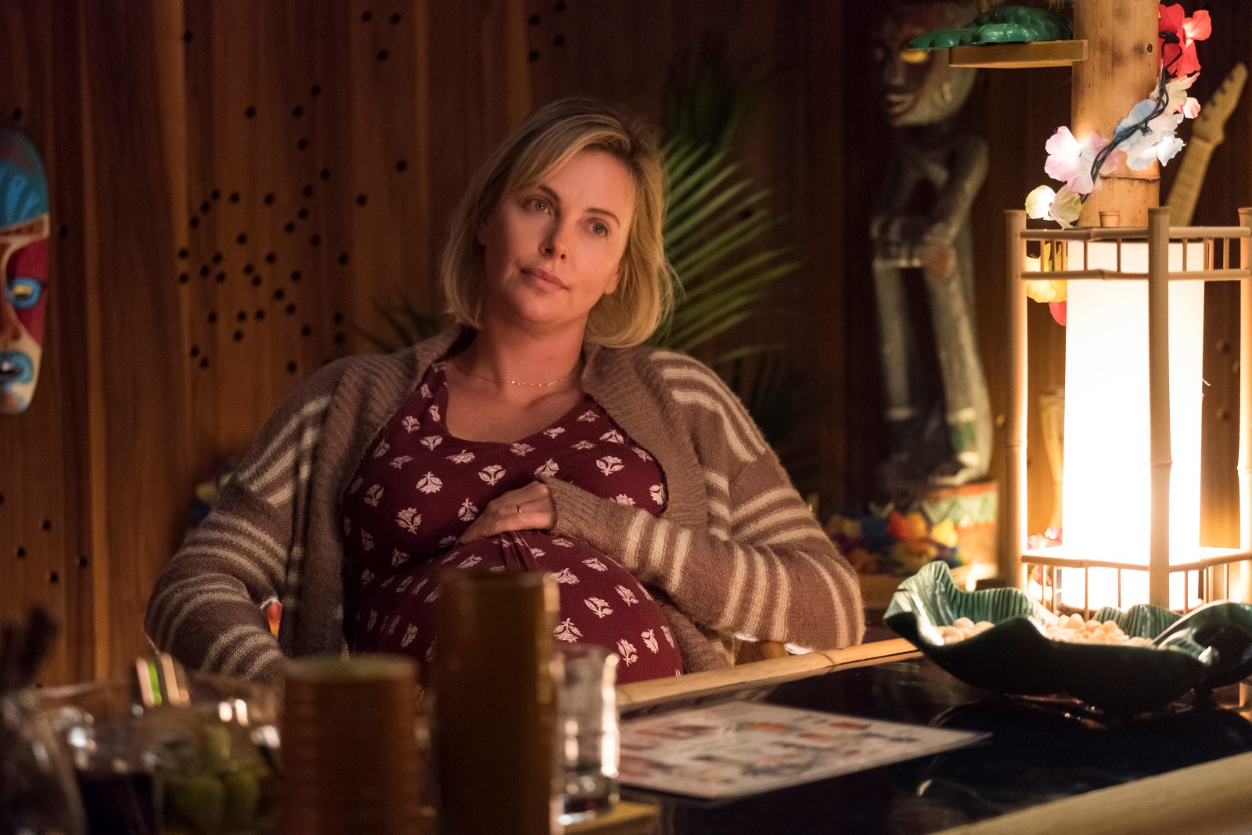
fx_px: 2608
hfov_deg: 27.0
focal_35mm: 75
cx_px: 626
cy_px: 418
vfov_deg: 18.2
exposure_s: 1/160
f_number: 2.8
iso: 4000
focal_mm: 50
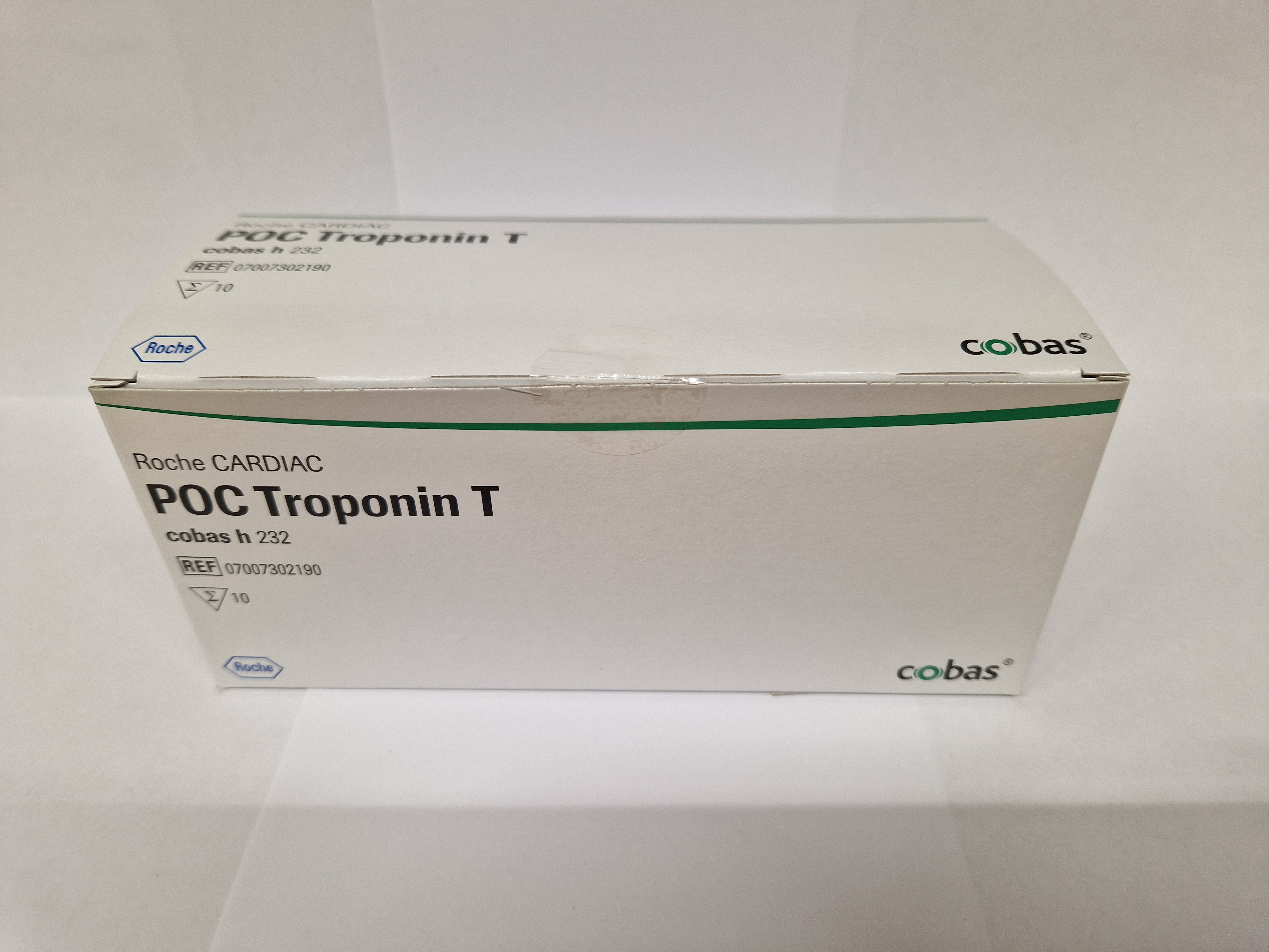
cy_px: 476
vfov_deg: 58.9
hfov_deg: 73.9
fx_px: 843
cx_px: 634
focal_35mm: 23
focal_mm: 5.4
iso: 50
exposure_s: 1/104
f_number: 1.8
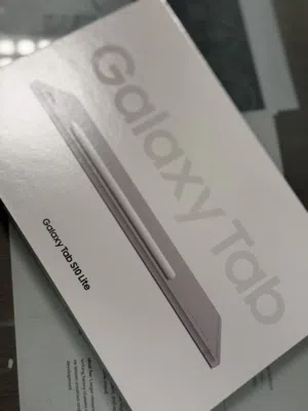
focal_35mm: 48
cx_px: 154
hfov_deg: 30.3
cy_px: 206
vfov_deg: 39.7
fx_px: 569
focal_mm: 6.76
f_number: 1.78
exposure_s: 1/822
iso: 64
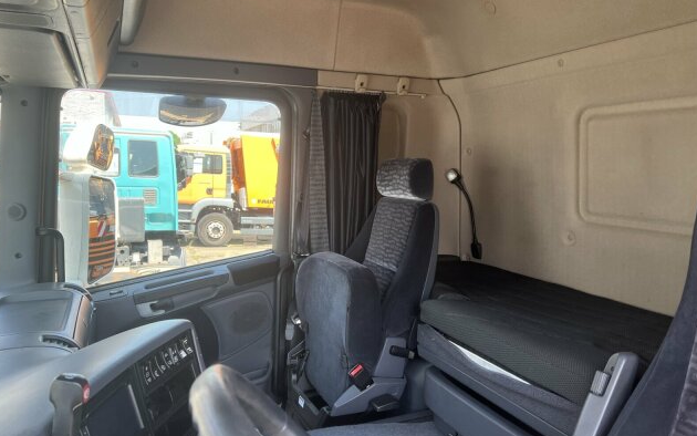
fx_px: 532
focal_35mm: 28
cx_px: 346
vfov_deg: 44.6
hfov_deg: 66.5
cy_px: 212
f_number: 1.5
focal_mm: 5.7
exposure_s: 1/221
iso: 50
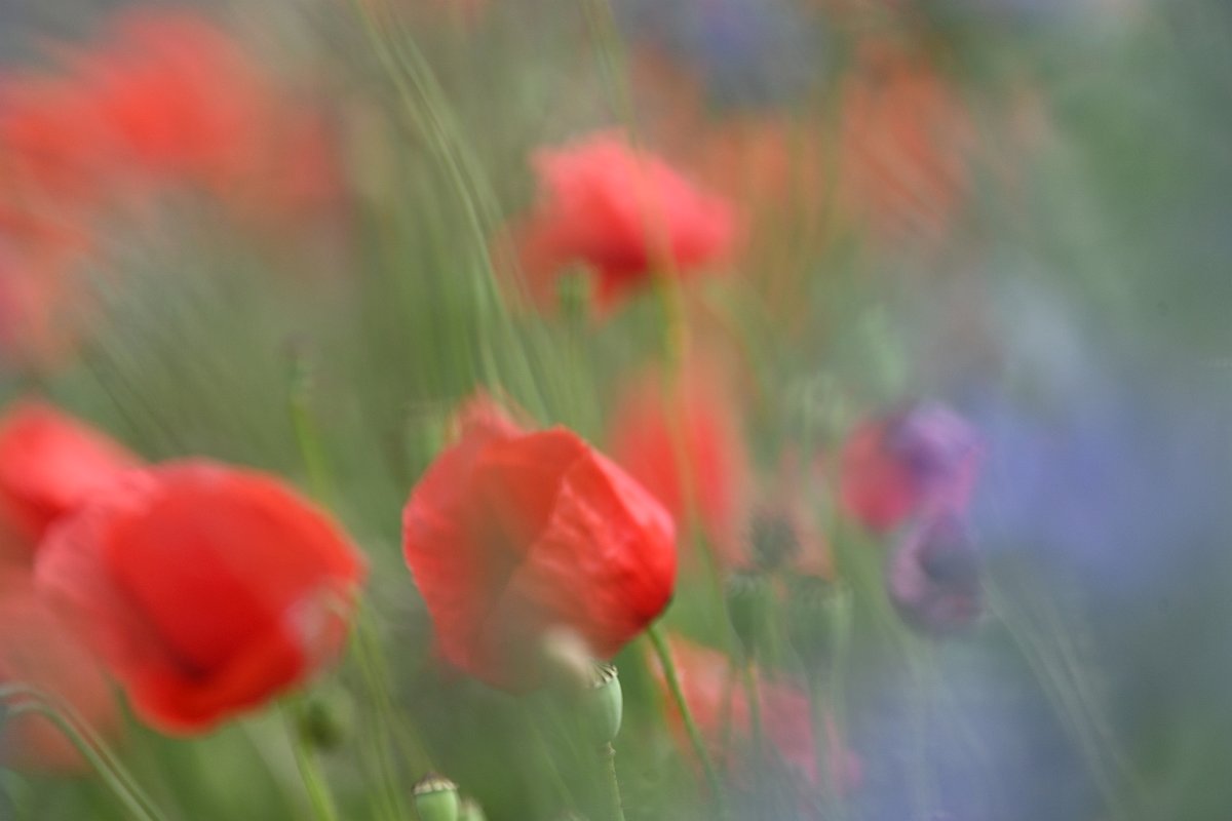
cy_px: 410
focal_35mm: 400
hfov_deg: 5.2
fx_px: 13688
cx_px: 616
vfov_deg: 3.4
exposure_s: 1/500
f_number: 5.6
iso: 640
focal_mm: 400
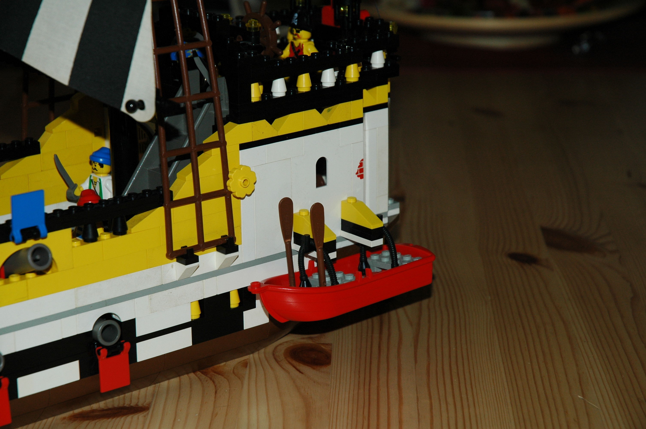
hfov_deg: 19.5
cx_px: 323
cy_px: 214
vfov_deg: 13.0
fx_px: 1882
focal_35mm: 105
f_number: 7.1
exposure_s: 1/125
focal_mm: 70
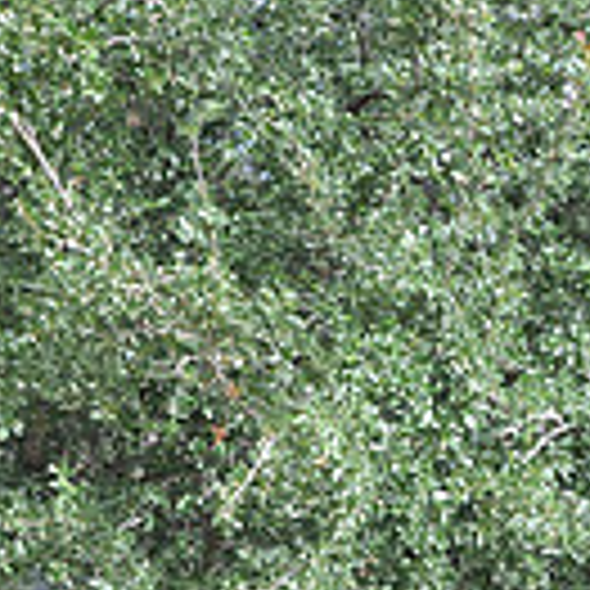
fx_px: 2717
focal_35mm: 141
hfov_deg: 11.6
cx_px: 1036
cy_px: 561
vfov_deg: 12.3
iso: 200
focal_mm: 25
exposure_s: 1/80
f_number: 8
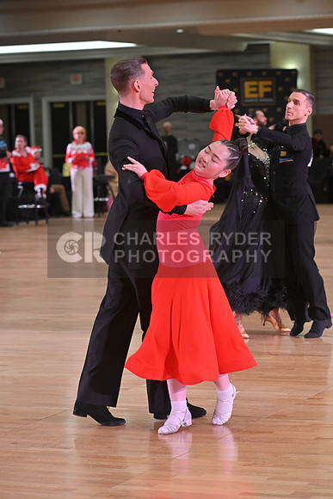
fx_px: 1664
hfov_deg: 11.4
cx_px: 166
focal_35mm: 120
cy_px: 250
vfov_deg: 17.1
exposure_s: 1/400
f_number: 5.6
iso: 3200
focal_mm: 120
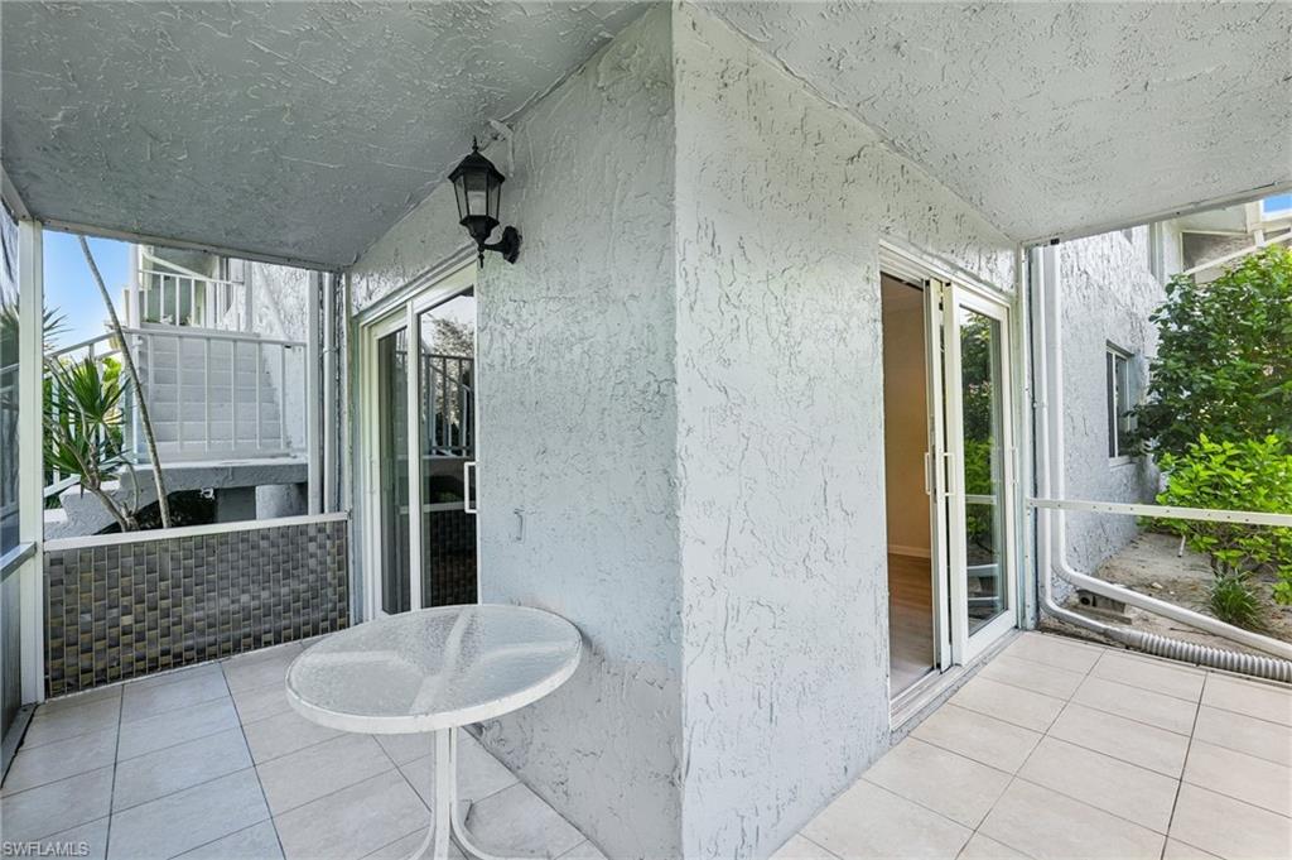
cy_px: 430
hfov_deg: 95.0
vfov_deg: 72.0
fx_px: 592
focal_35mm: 16
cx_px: 646
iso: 400
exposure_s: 1/80
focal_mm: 16.5
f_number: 8
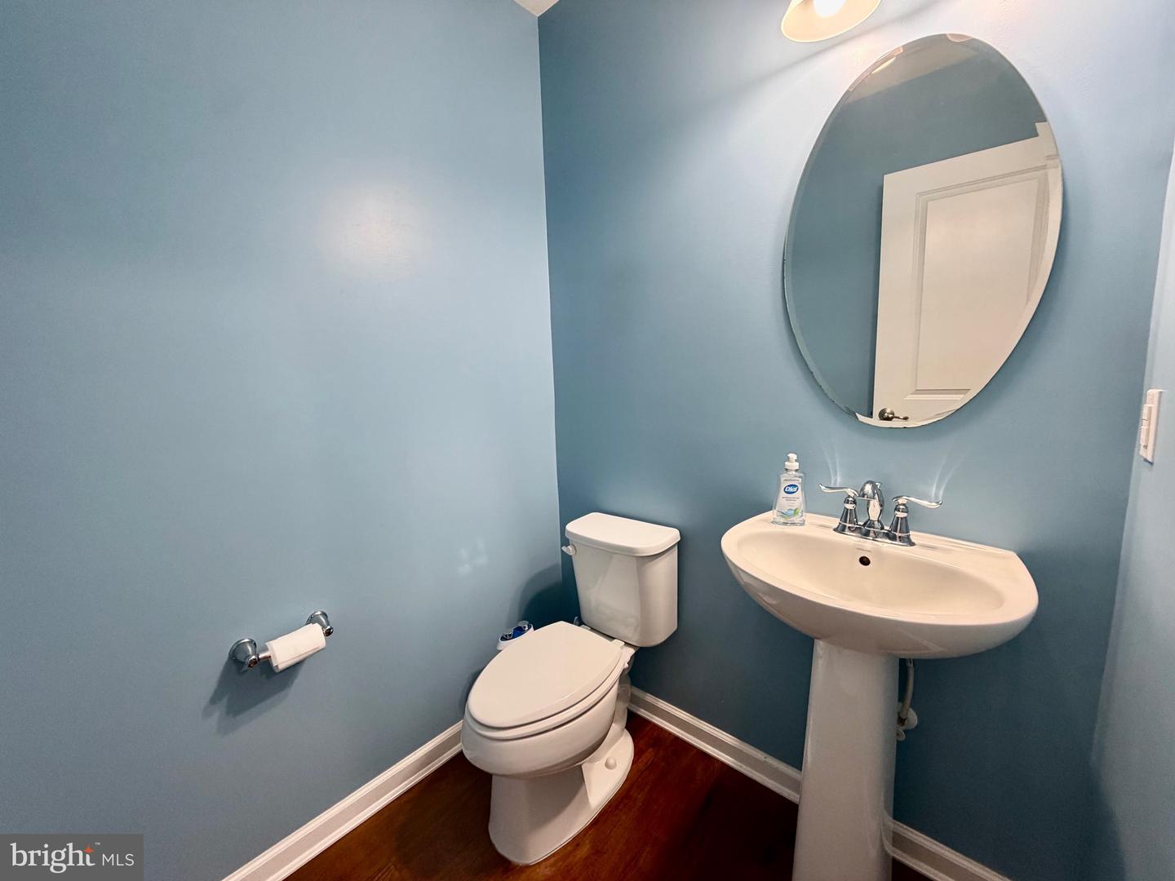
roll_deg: +2.6
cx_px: 588
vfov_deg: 85.7
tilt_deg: -6.1
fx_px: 475
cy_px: 440
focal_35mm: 14
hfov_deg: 102.1
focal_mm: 2.22
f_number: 2.2
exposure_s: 1/60
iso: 200
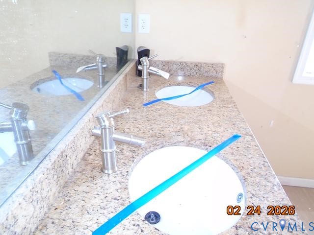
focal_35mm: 26
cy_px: 118
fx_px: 236
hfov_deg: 67.3
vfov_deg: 53.1
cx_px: 157
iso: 400
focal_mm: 4.6
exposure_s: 1/30
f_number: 3.2
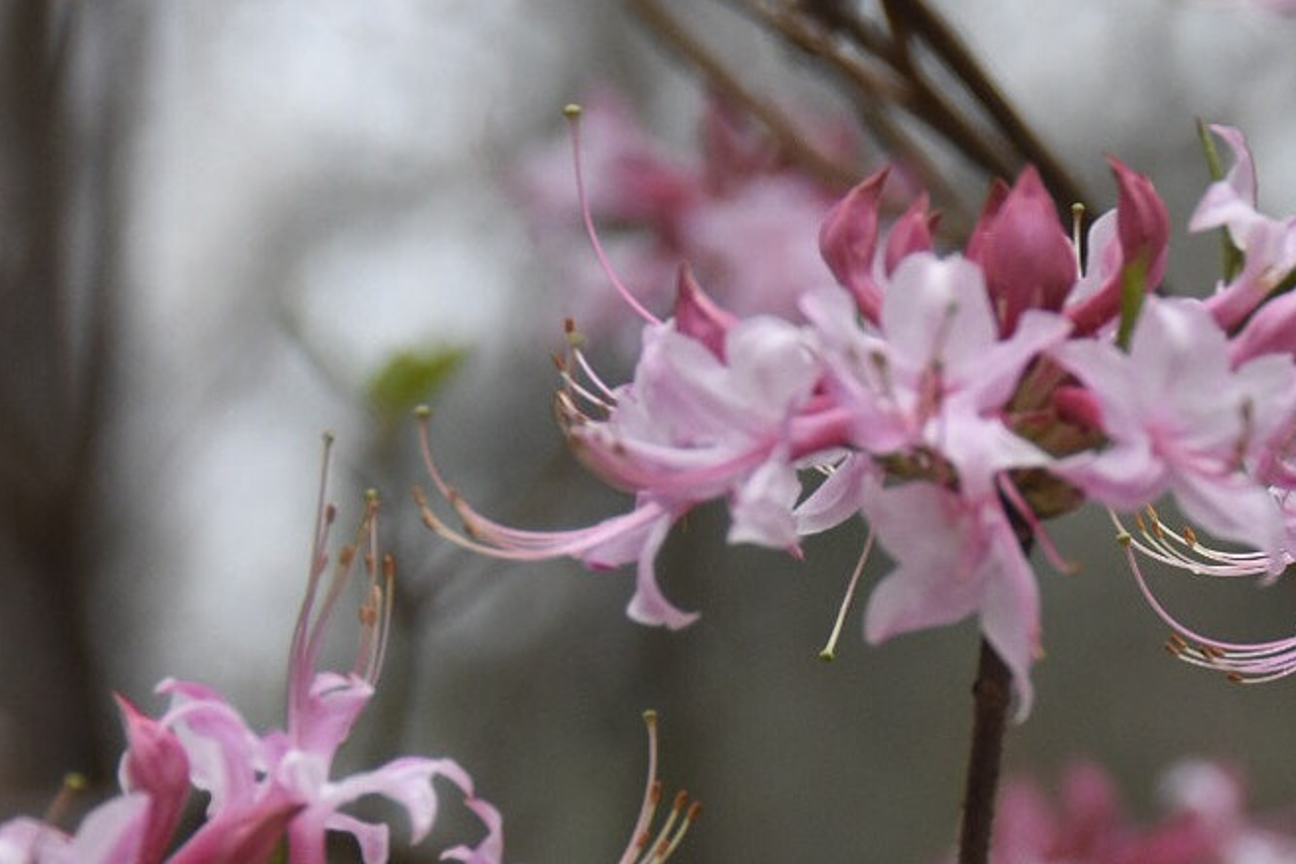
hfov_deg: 5.9
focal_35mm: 347
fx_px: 12499
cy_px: 670
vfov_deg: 4.0
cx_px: 1156
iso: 800
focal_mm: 95
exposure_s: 1/400
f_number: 5.3
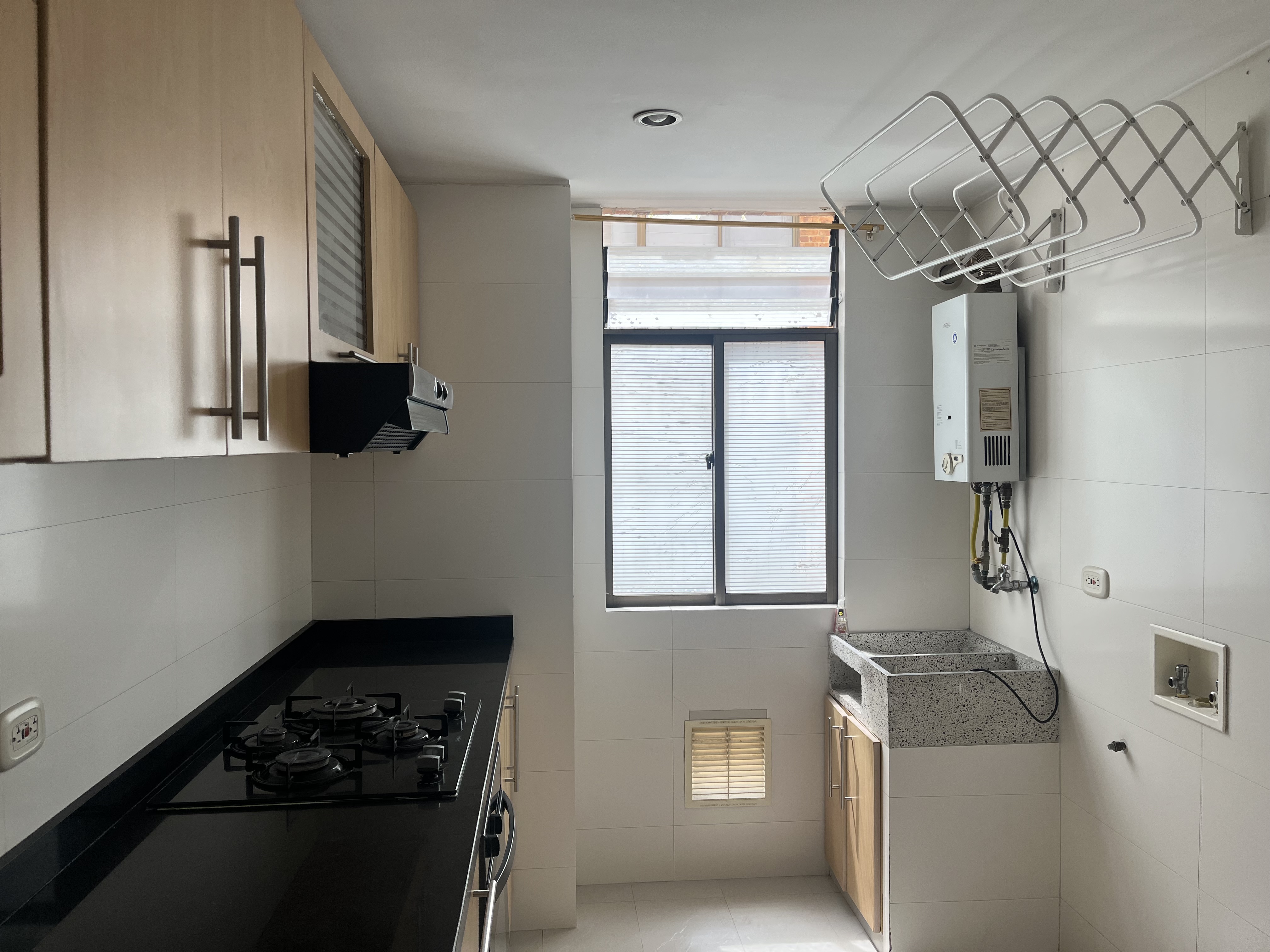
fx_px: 954
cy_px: 476
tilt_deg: +0.8
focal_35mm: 26
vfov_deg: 53.1
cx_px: 635
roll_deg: +0.8
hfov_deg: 67.3
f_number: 1.6
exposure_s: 1/449
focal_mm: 5.1
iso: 50
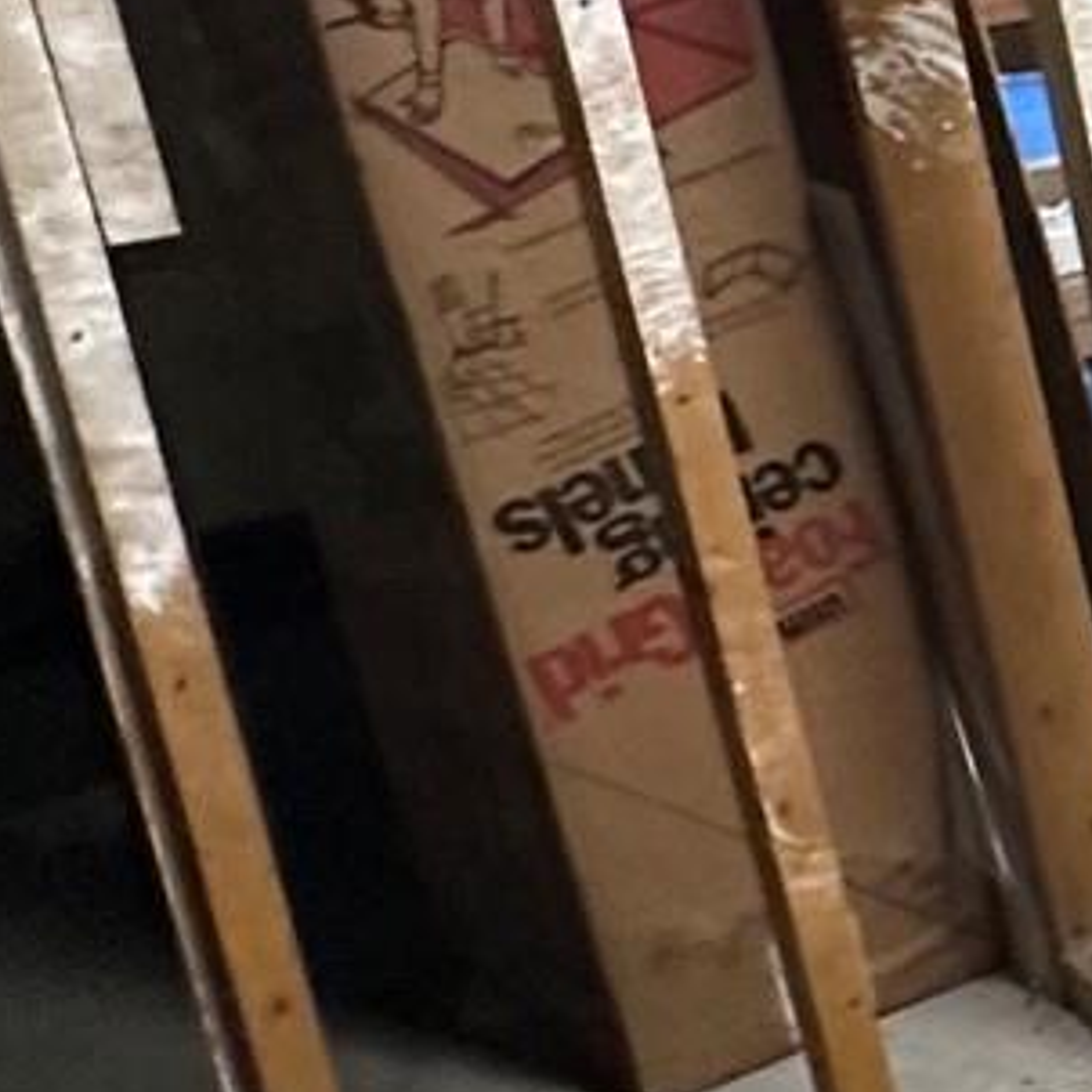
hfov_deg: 13.6
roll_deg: +4.0
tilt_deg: -14.5
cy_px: 246
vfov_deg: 20.4
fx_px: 2998
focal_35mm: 84
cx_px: 2755
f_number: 2.2
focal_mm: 2.22
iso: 500
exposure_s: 1/60
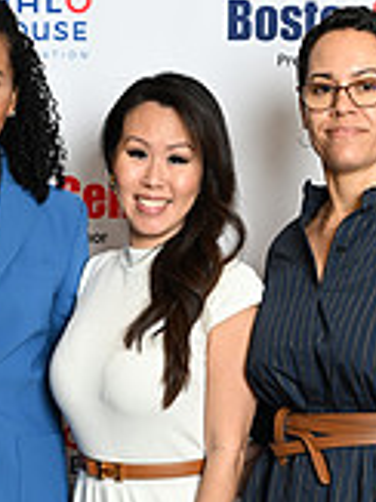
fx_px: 2088
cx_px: 54
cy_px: 545
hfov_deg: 10.2
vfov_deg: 13.5
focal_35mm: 144
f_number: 3.2
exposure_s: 1/60
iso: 200
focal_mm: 42
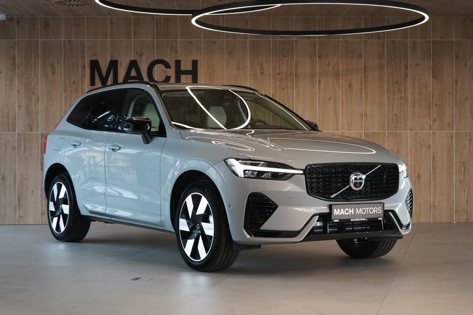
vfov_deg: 20.0
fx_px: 894
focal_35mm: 68
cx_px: 236
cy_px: 158
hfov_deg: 29.7
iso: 2500
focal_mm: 68
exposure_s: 1/160
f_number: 5.6
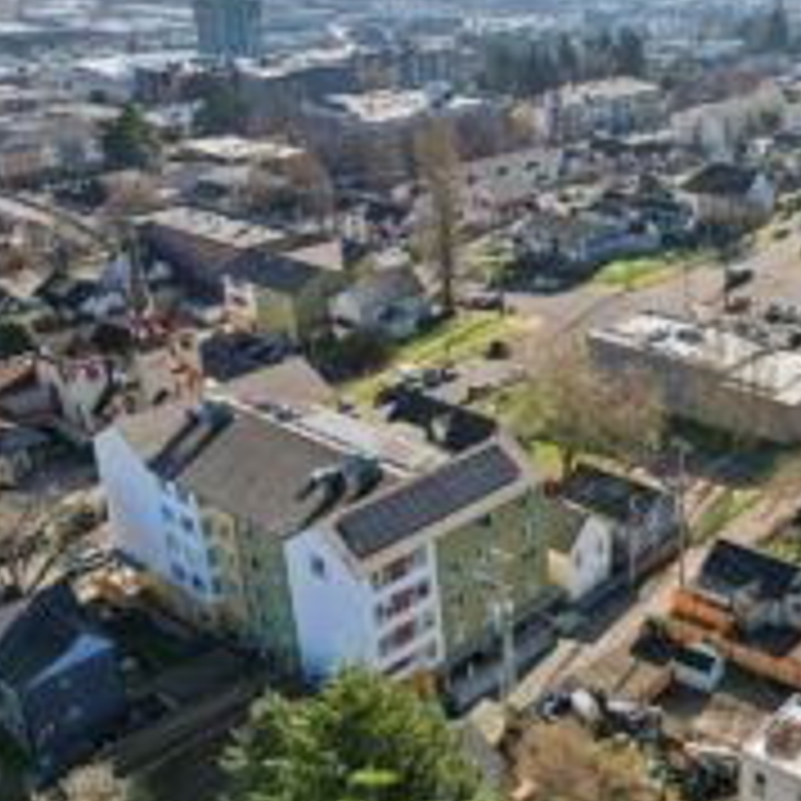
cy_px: 322
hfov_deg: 37.1
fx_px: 1100
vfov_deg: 39.9
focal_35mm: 42
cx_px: 738
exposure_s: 1/2000
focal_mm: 8.4
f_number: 2.8
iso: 100
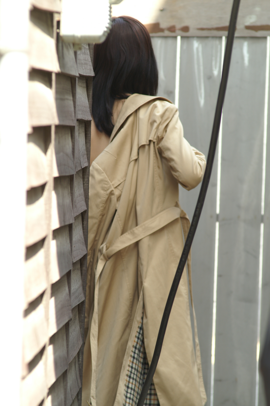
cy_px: 203
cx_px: 135
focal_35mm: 270
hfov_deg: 5.1
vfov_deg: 7.6
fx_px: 3043
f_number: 4.5
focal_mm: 180
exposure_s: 1/200
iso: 200
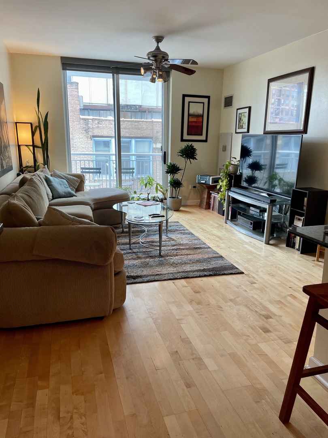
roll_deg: -1.0
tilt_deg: -14.2
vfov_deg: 67.3
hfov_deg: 53.1
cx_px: 164
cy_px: 219
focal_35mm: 26
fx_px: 328
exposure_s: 1/60
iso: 64
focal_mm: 4.2
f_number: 1.6
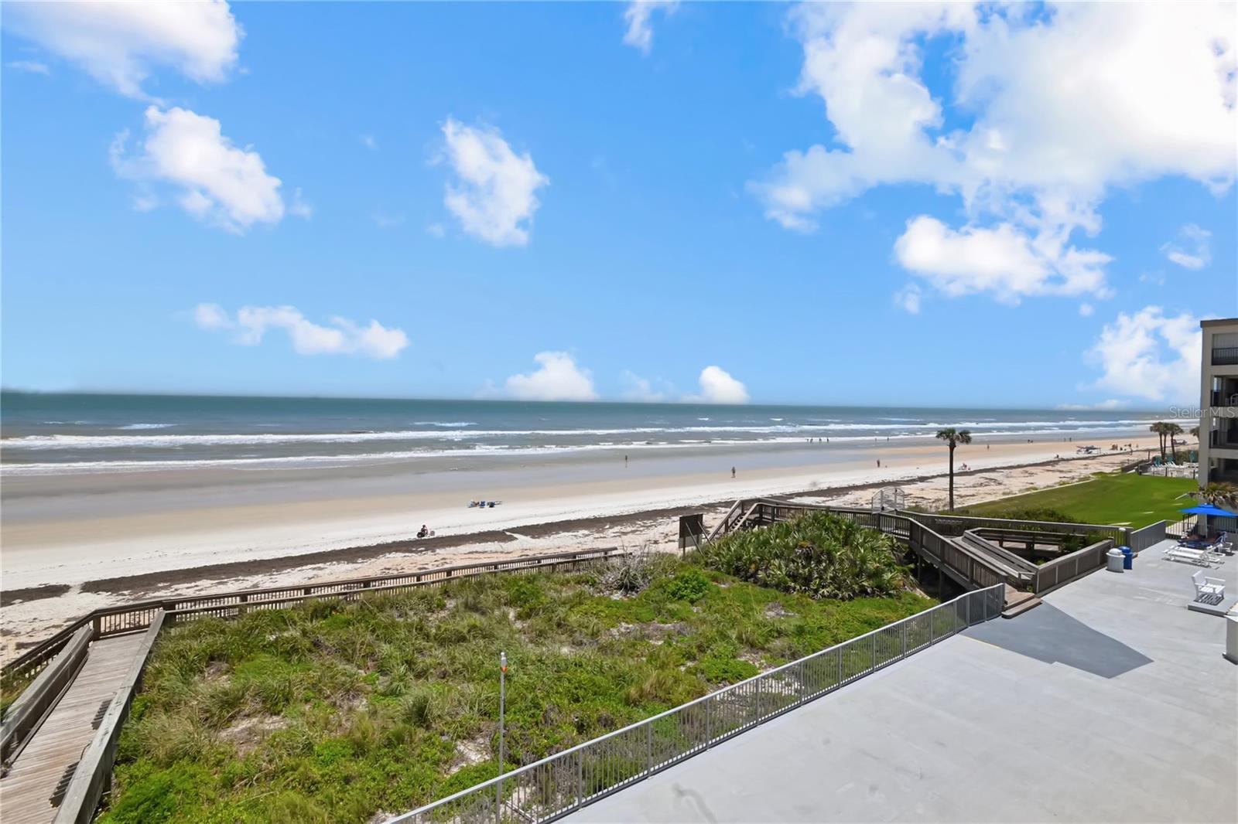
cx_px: 619
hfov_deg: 100.4
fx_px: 516
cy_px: 412
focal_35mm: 15
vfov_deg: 77.3
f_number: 18
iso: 1000
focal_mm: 10
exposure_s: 1/1250
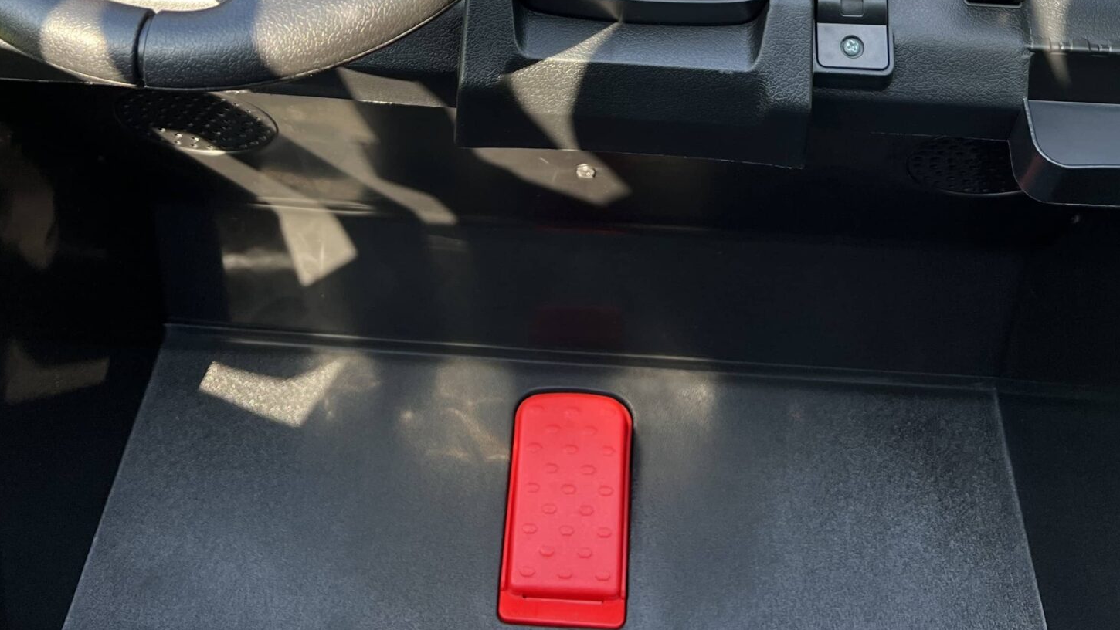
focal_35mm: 50
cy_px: -232
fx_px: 1485
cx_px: 591
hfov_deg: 41.3
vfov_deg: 21.3
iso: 40
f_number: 1.5
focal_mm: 5.7
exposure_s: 1/248
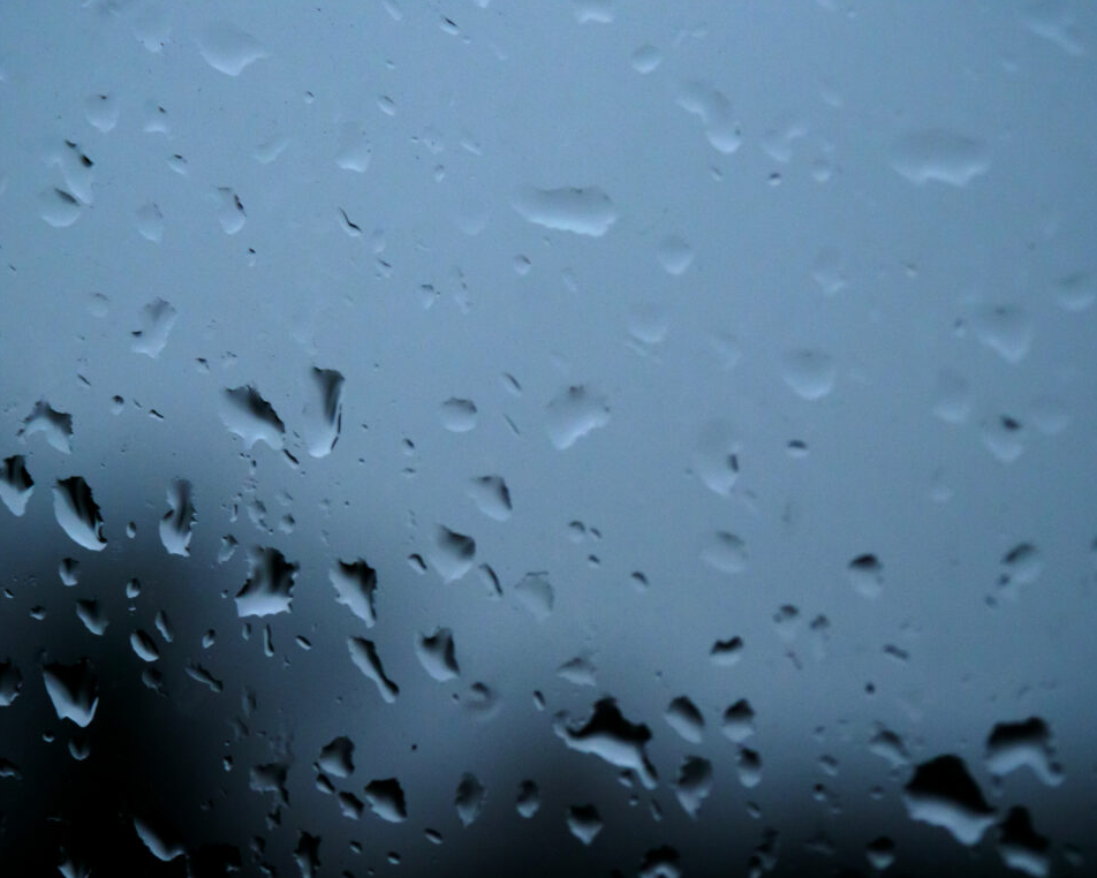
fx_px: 4774
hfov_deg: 13.1
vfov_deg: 10.5
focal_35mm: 147
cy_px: 441
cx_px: 523
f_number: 5
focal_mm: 70
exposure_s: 1/160
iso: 2500
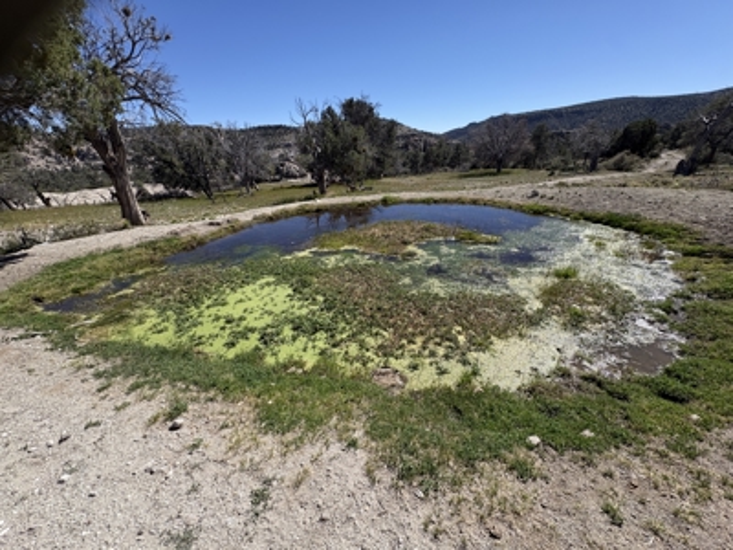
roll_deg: +4.0
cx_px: 366
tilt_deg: -23.0
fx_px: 296
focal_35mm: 14
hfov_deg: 102.1
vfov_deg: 85.7
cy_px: 275
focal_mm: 2.22
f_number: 2.2
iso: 50
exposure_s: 1/1449
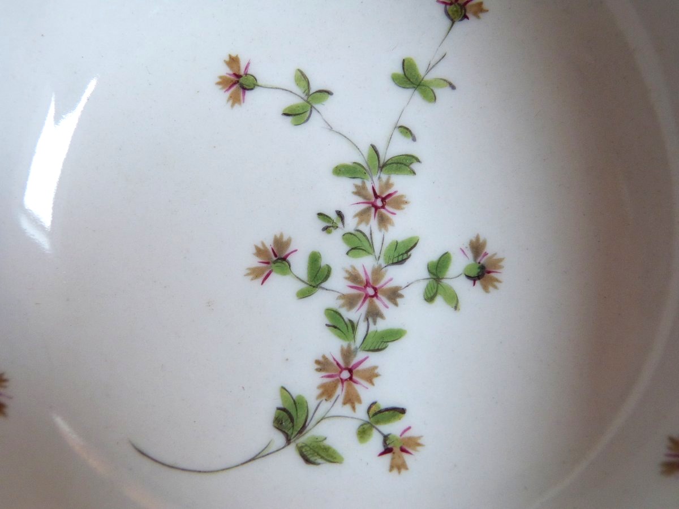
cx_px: 340
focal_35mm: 37
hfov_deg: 50.1
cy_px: 254
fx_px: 726
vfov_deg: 38.7
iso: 200
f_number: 3.1
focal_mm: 6.5
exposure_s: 1/60
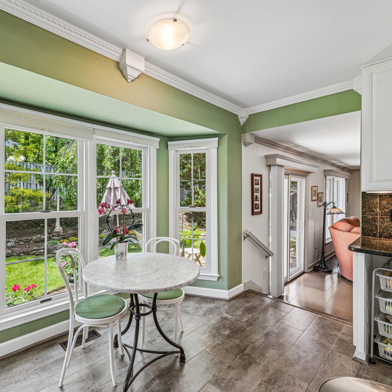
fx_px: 231
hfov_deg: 79.0
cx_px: 143
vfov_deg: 80.7
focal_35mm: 18
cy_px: 197
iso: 110
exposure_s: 1/15
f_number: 8
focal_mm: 14
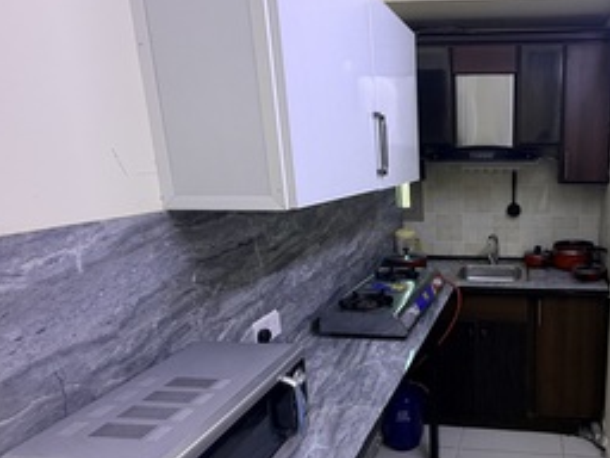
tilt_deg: -10.7
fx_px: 441
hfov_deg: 63.1
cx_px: 492
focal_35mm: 25
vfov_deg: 54.8
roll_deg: +0.5
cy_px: 245
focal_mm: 2.22
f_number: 2.2
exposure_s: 1/100
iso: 250
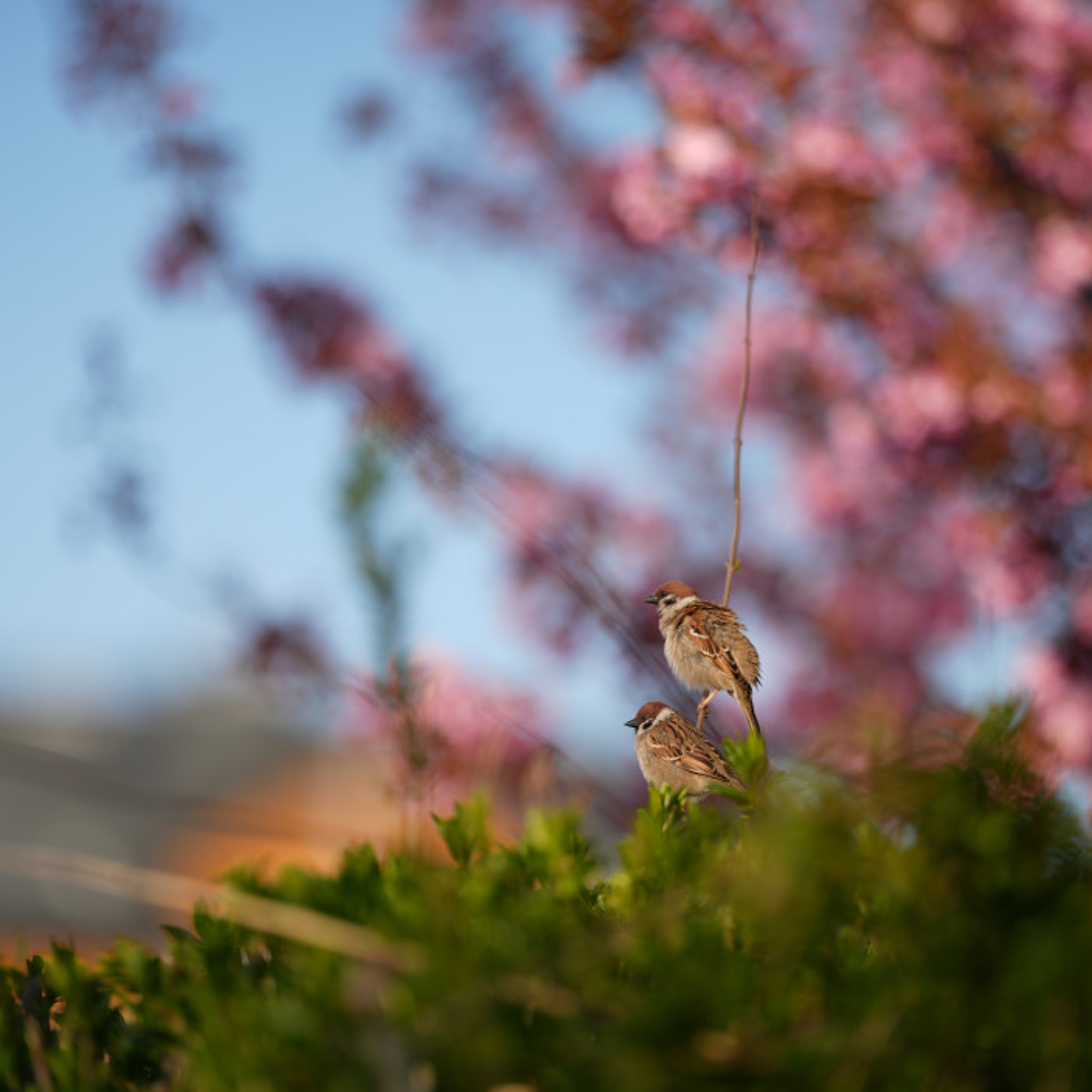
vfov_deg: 10.1
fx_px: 6174
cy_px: 548
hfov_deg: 10.1
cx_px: 614
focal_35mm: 173
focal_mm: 135
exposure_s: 1/2500
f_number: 1.4
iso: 50
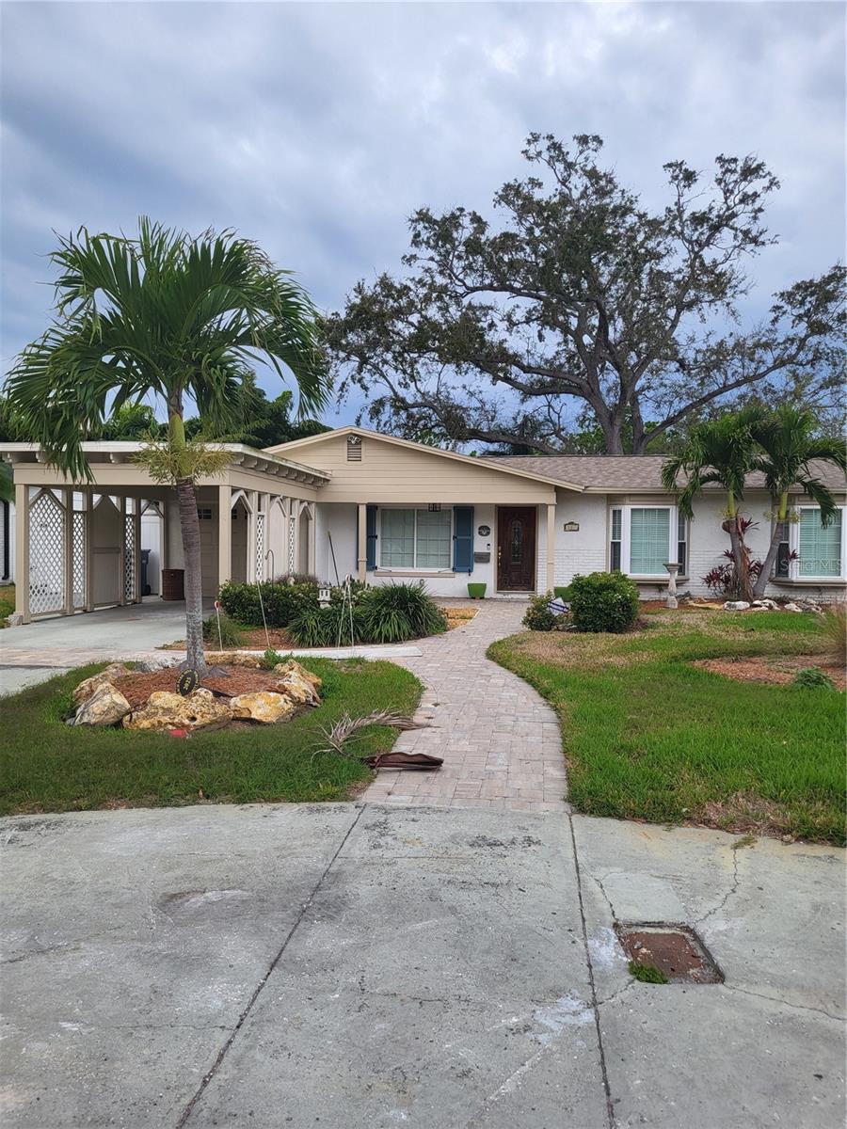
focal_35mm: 26
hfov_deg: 53.1
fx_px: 848
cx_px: 424
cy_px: 564
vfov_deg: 67.3
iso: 40
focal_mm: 5.4
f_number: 1.8
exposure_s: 1/929
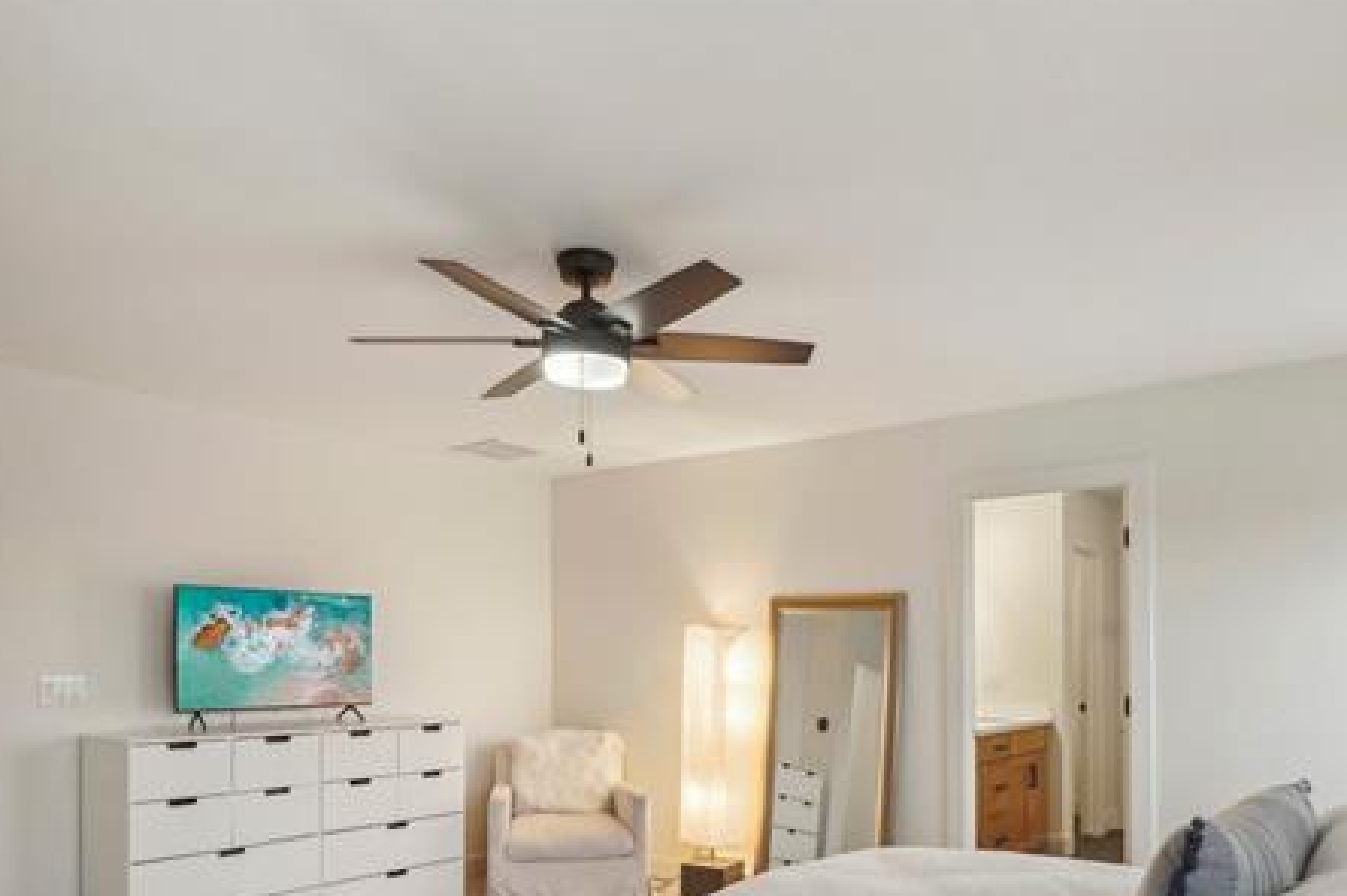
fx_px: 887
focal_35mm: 24
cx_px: 681
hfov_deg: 74.4
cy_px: 627
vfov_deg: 52.1
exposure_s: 1/30
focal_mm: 11
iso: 250
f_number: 8
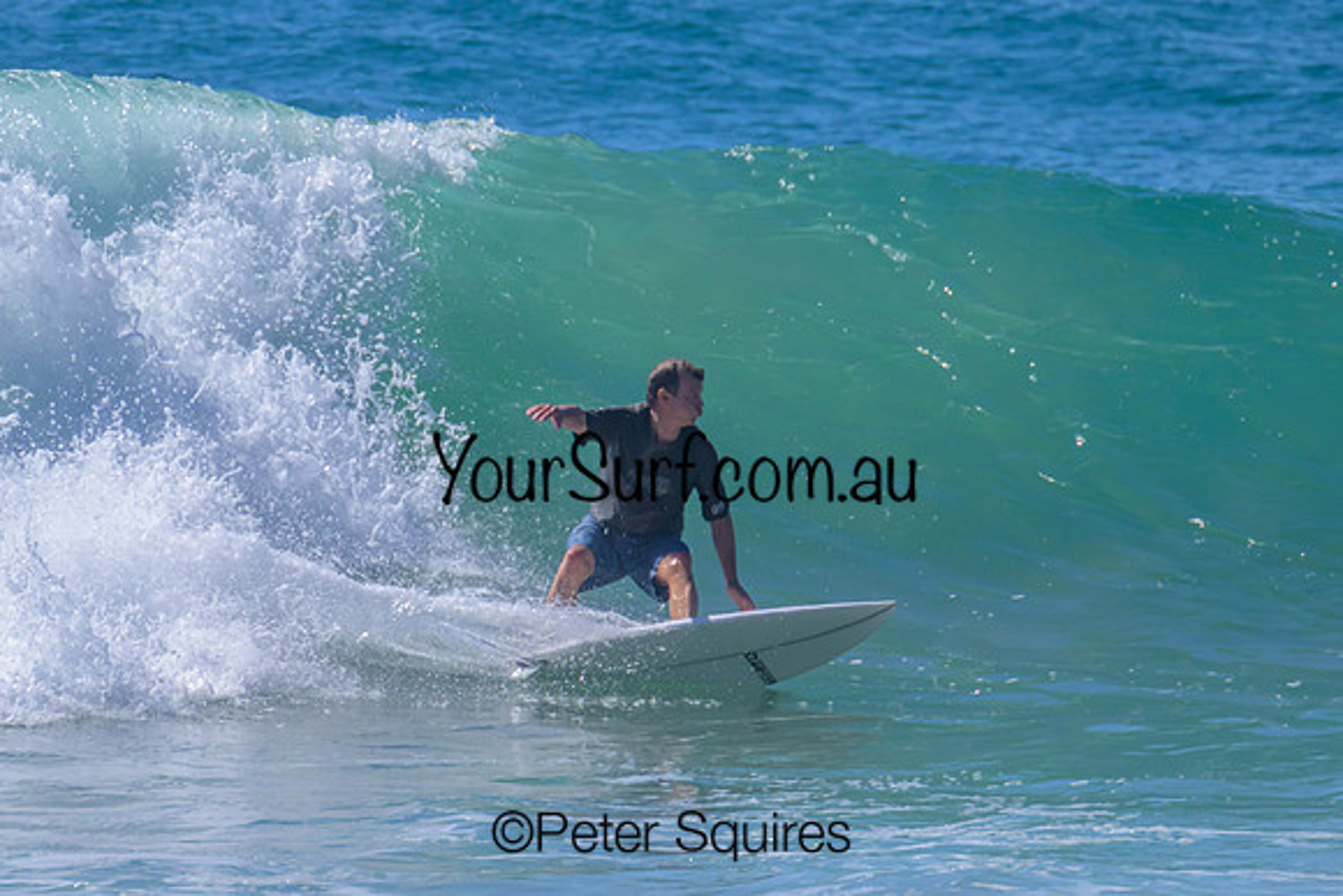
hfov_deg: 1.9
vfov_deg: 1.3
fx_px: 41006
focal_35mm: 1099
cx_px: 587
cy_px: 370
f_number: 11
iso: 800
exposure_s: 1/2000
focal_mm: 800
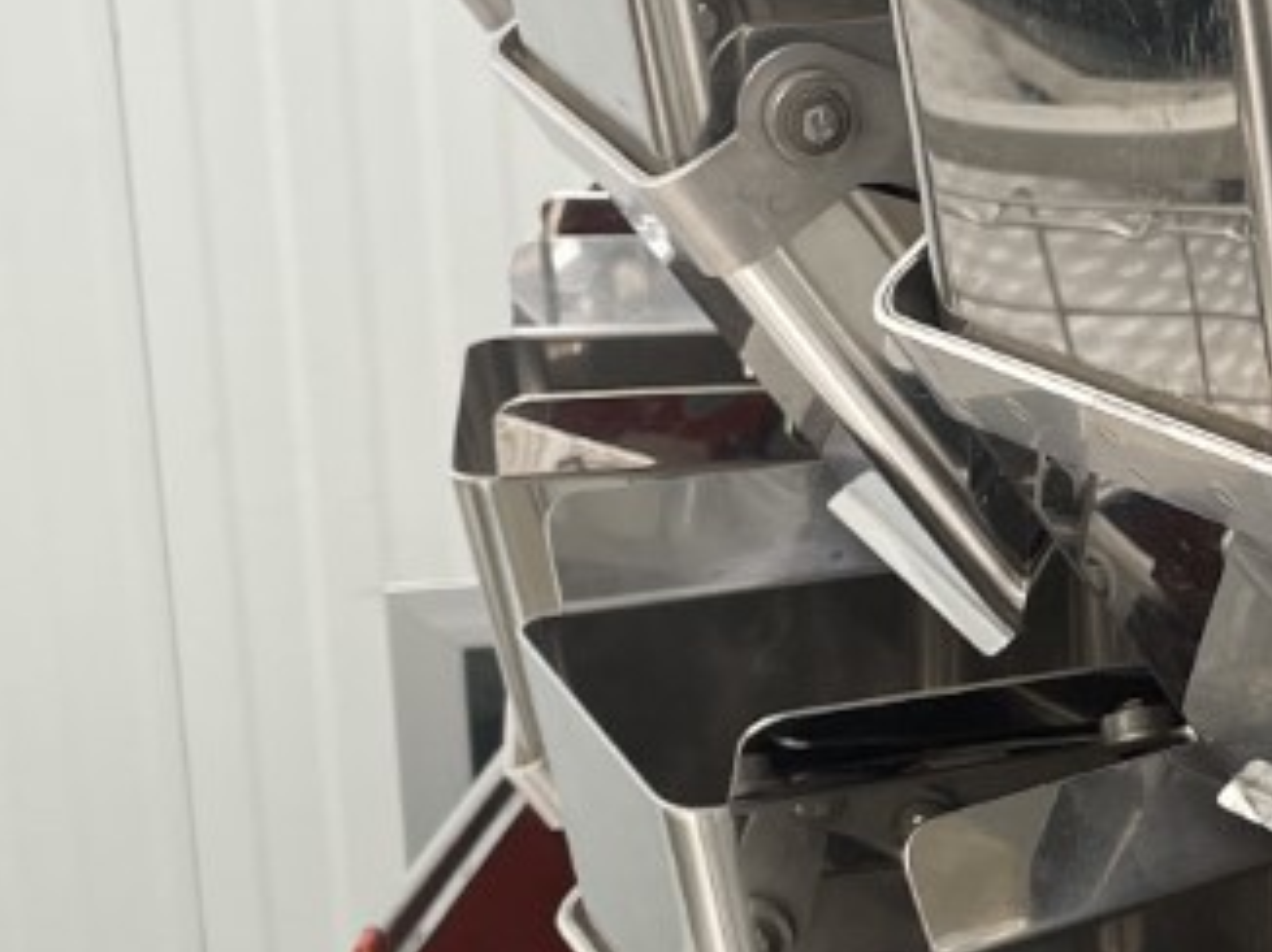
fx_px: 4223
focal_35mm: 115
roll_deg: -2.9
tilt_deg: -22.3
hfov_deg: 16.1
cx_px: 1748
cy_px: 819
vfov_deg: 12.8
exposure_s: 1/1033
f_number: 1.6
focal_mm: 4.2
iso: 50
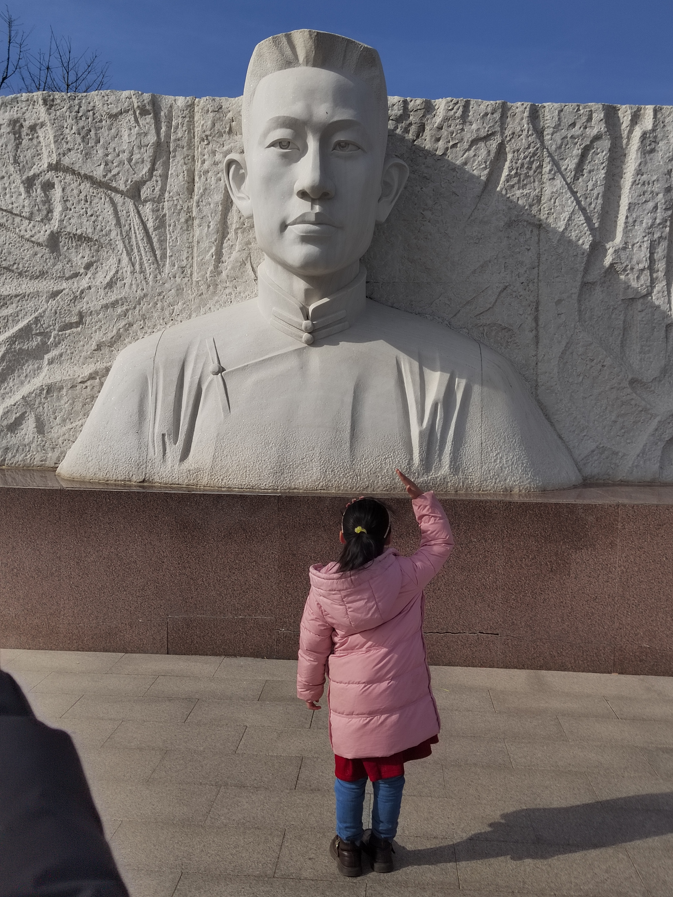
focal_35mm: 31
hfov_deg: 45.4
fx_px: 804
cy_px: 448
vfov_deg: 58.4
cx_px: 336
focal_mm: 5.52
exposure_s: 1/4775
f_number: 1.9
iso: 250
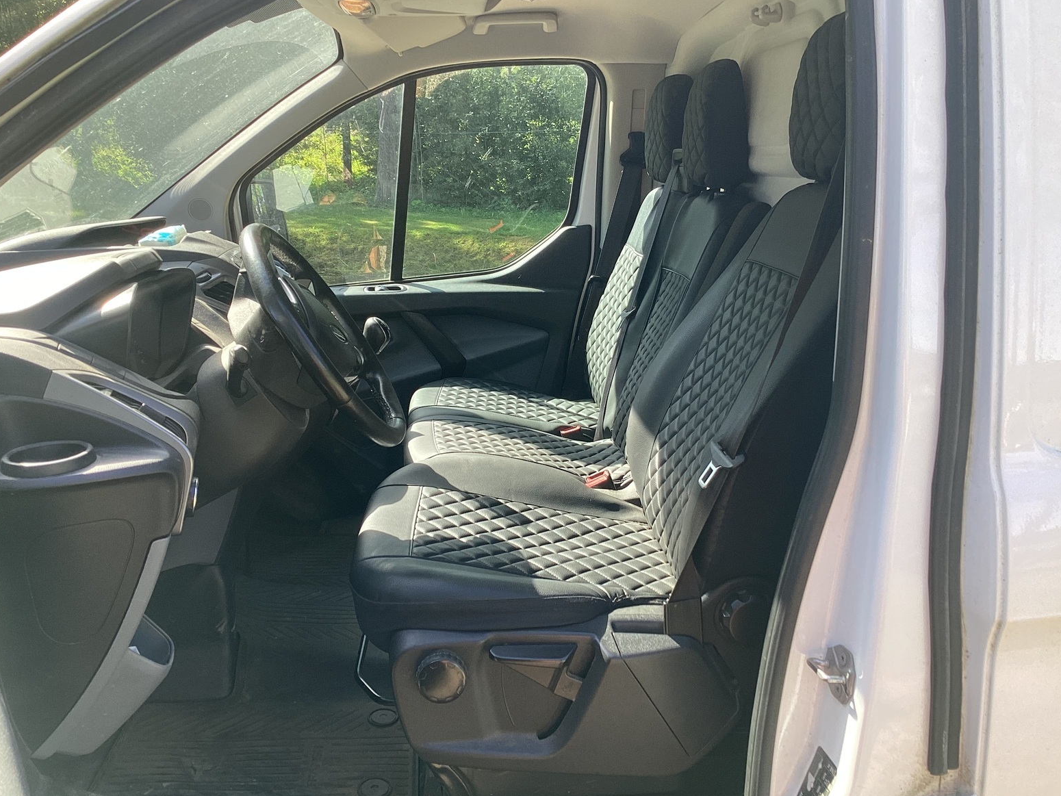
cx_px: 528
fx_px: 981
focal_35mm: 32
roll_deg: -1.7
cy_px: 398
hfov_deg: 56.8
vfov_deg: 44.2
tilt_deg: -14.8
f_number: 2.4
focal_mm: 3.3
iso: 32
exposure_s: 1/120
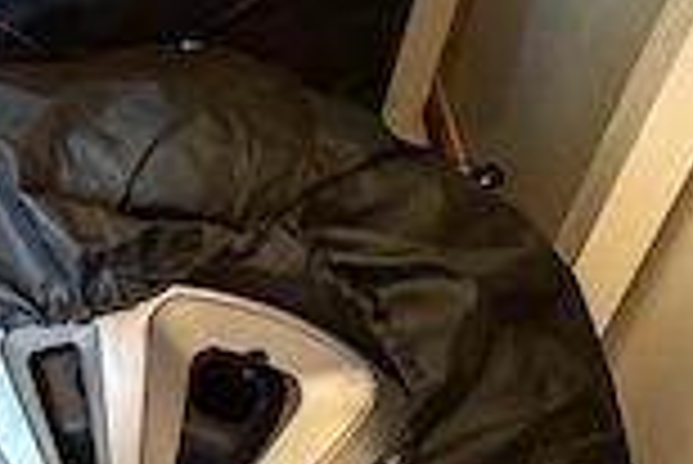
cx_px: 112
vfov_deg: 21.9
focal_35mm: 62
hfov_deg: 31.3
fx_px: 1195
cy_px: 284
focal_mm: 6.14
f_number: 1.65
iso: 2000
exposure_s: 1/25
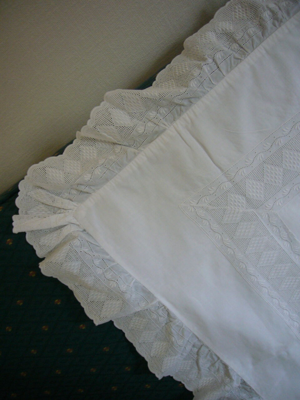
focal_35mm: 28
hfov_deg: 49.7
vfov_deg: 63.4
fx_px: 324
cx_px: 150
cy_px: 200
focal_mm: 4.6
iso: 200
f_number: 2.8
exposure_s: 1/8
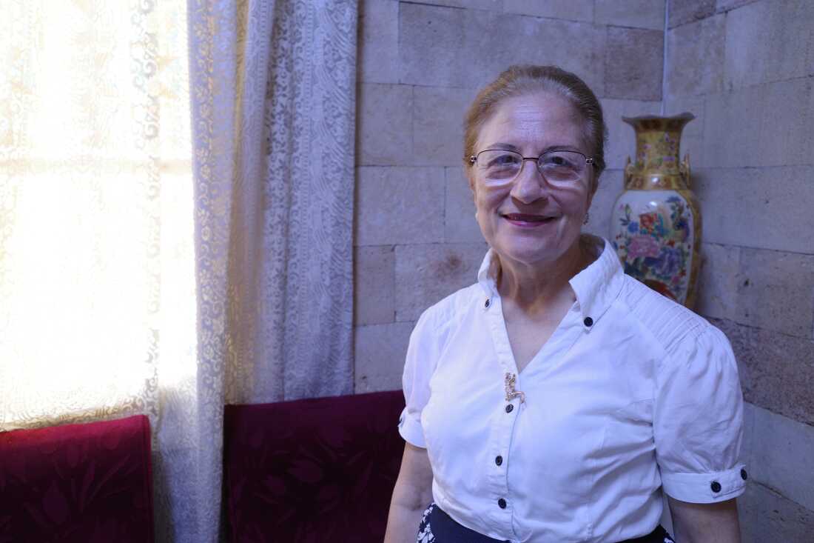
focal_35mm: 28
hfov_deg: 65.5
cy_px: 272
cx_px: 407
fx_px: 633
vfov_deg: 46.4
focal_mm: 18.3
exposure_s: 1/30
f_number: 2.8
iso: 800
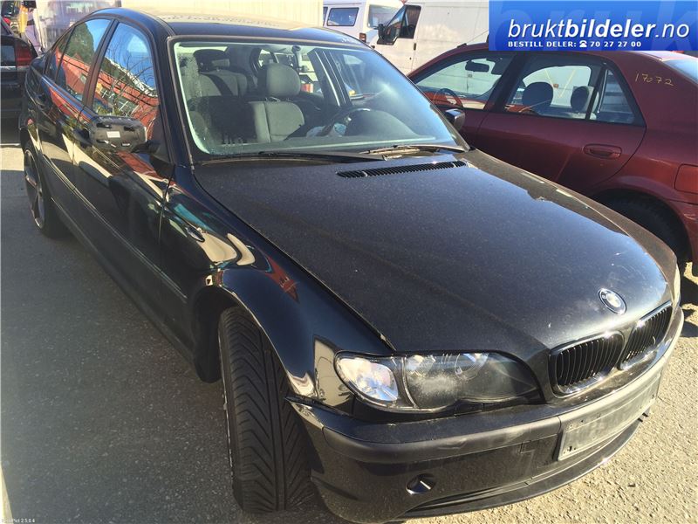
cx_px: 349
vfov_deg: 48.2
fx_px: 585
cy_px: 262
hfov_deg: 61.7
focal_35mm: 29
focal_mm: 4.15
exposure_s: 1/446
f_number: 2.2
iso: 32
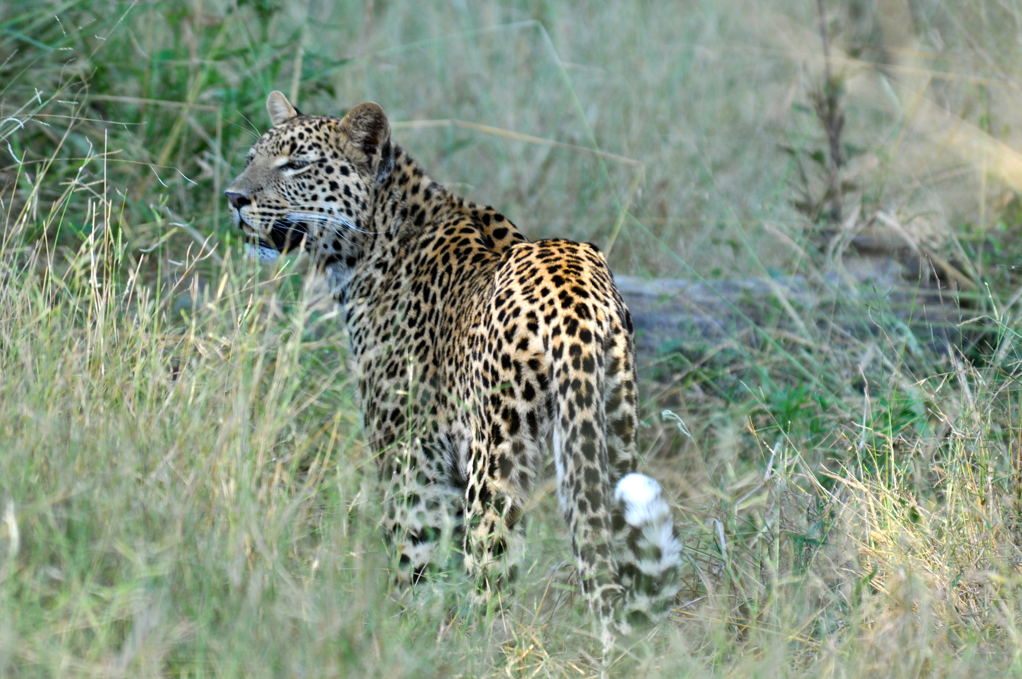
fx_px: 17012
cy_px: 340
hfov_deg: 3.4
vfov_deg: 2.3
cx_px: 511
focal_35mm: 600
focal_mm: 400
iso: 250
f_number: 5.6
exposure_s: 1/400
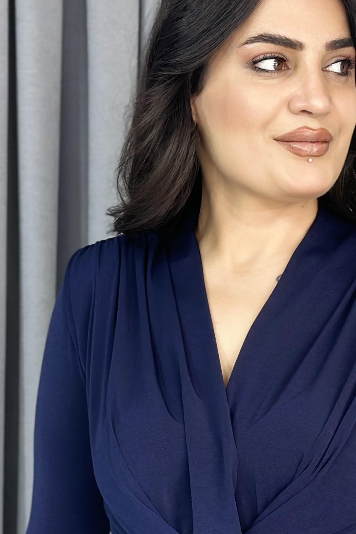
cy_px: 464
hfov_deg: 12.0
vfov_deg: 17.7
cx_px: 252
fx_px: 1691
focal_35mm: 114
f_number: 1.78
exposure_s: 1/100
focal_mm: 6.86
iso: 80
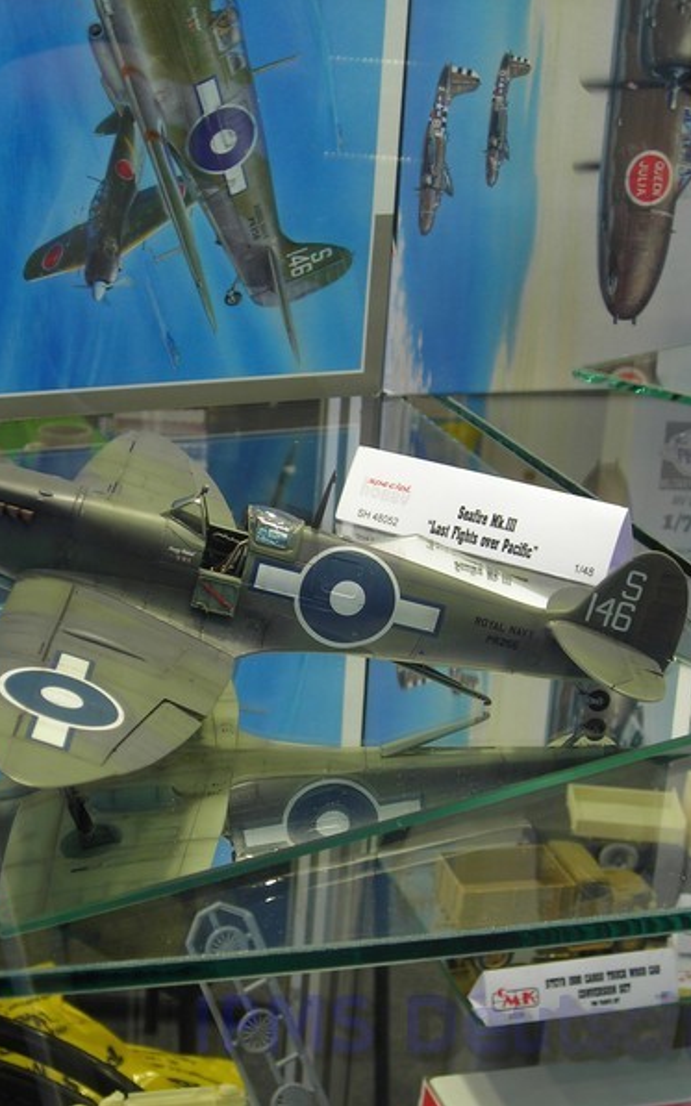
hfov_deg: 23.8
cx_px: 219
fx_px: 1627
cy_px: 554
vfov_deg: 37.5
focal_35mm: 54
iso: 50
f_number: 3.2
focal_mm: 6.3
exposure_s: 1/6.9
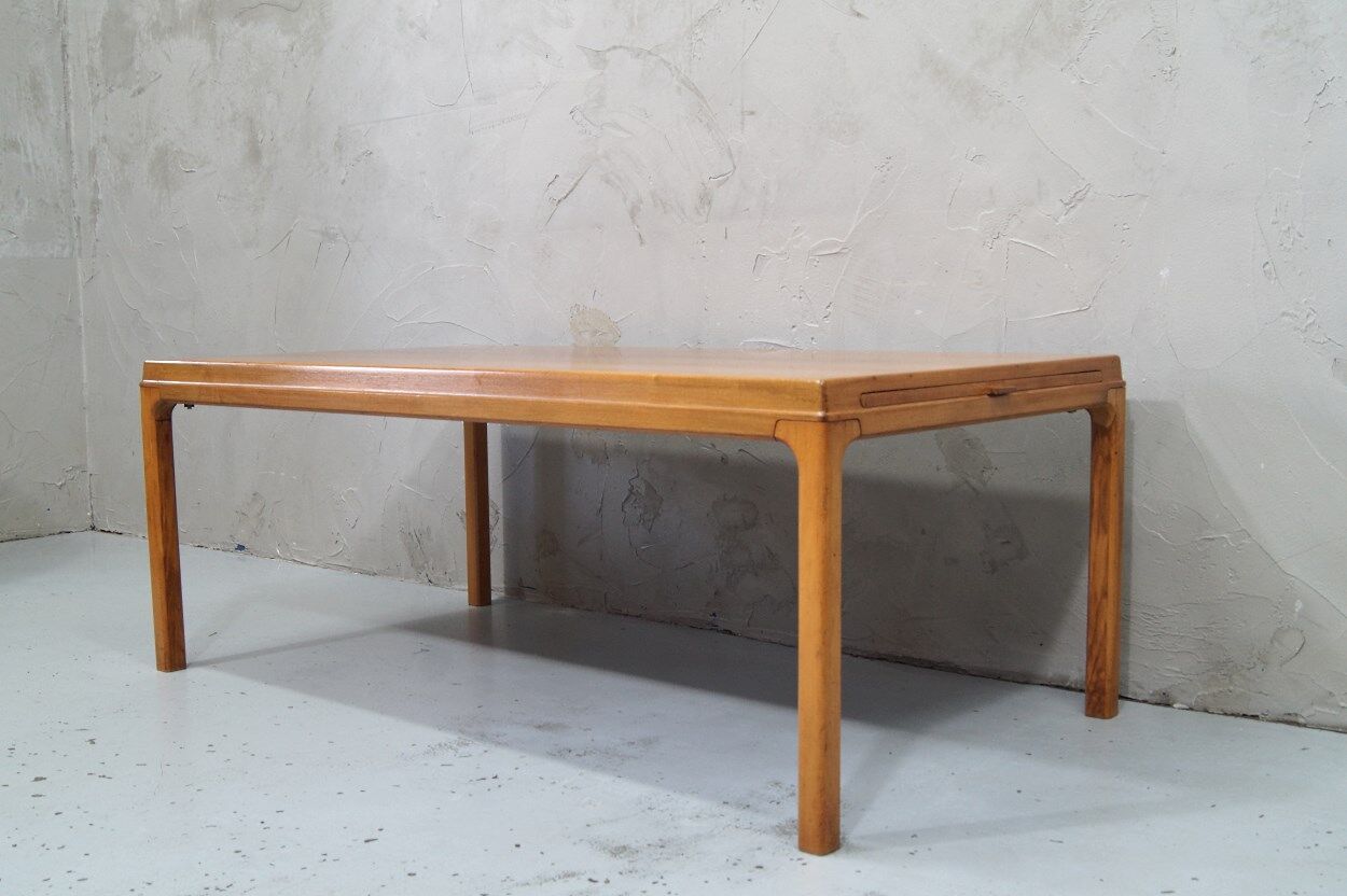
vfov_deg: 34.2
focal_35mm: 39
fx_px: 1458
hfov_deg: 49.6
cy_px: 448
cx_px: 674
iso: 400
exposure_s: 1/8
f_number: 8
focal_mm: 26
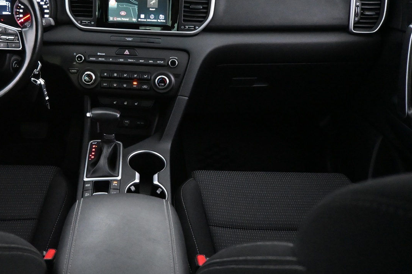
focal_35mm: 36
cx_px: 130
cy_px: 104
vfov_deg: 36.7
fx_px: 412
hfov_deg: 51.9
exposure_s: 1/60
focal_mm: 16
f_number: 3.5
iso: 8000
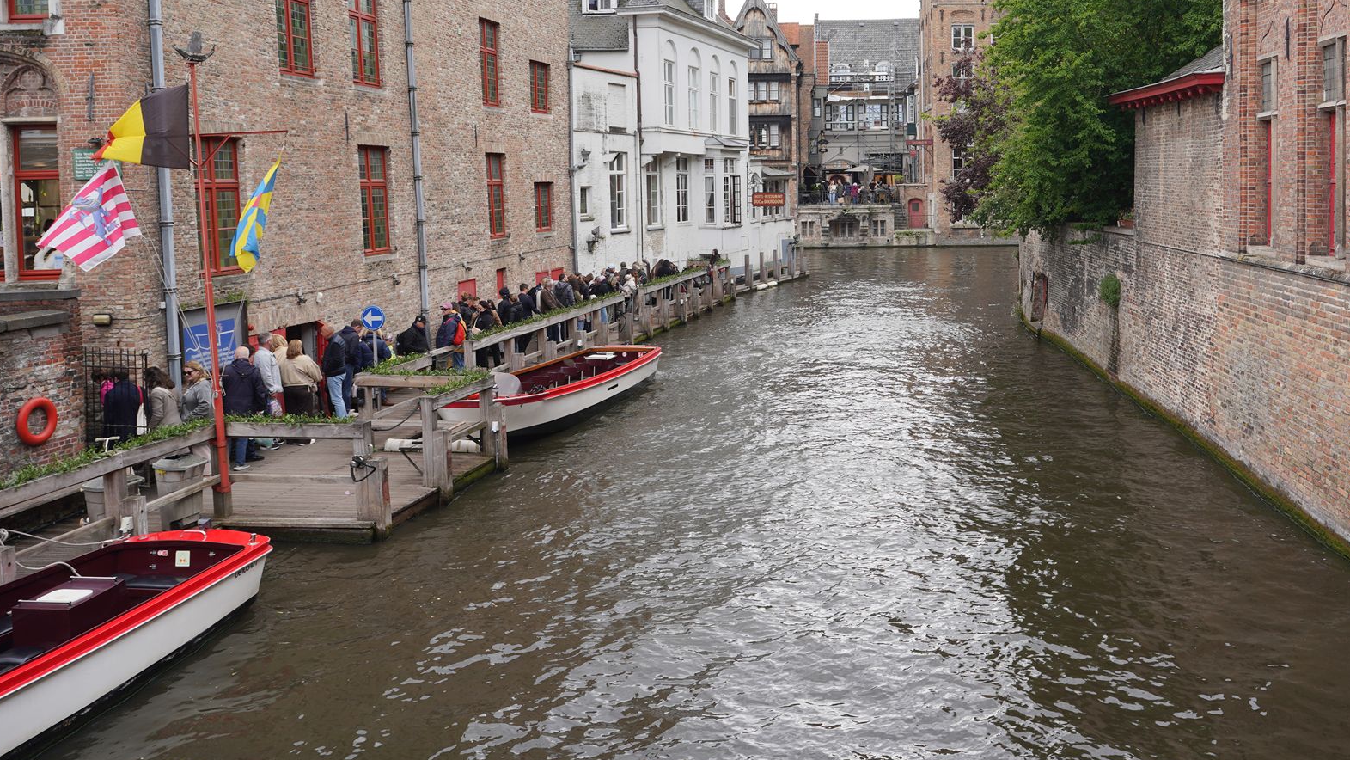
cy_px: 212
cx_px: 833
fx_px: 1146
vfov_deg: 36.0
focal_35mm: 32
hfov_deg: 60.3
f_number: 8
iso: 100
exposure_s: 1/100
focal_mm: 24
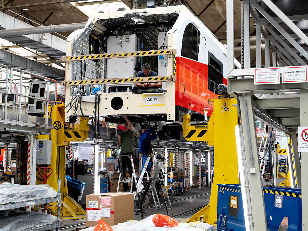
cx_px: 151
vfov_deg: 26.6
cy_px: 116
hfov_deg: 34.9
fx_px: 489
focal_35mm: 55
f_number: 4.5
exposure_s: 1/15
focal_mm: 50
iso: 200
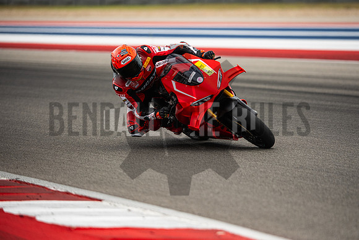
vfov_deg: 4.6
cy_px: 120
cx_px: 180
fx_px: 2992
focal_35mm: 300
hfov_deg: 6.9
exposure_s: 1/5000
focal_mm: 200
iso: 400
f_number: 2
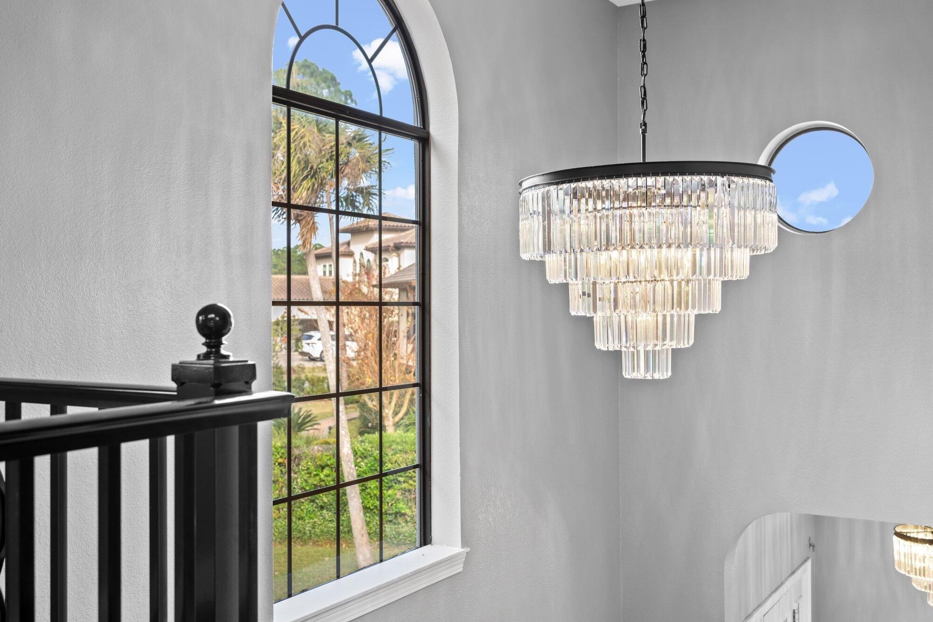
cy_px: 311
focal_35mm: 36
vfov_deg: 36.9
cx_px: 460
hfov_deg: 53.1
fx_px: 933
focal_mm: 35
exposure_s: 1/4
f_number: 5.6
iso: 160
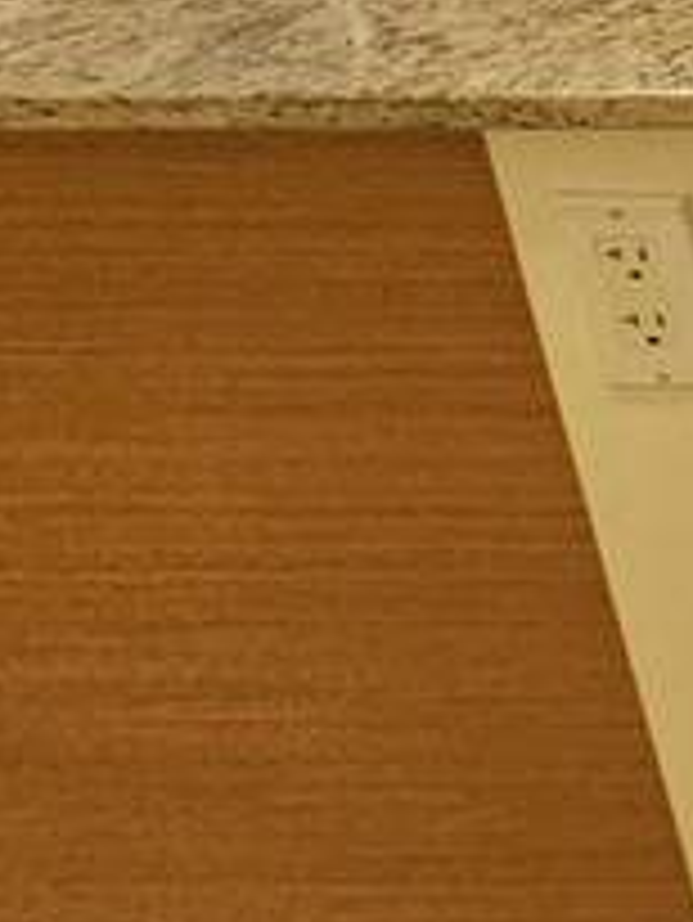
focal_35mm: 81
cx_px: 2794
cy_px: -459
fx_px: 2160
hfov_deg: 8.1
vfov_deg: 20.6
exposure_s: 1/60
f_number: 2.2
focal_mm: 2.2
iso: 400
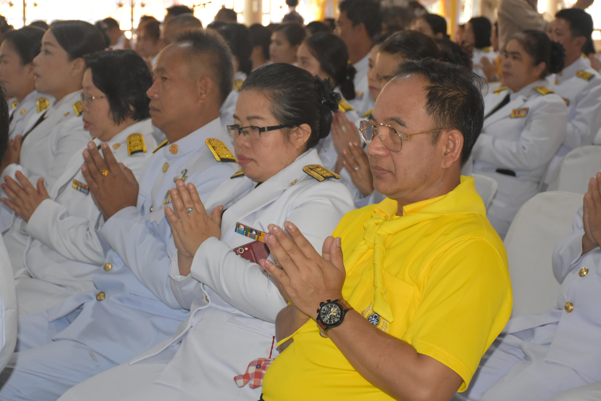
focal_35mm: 84
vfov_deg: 16.3
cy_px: 200
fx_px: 1402
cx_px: 300
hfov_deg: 24.2
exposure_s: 1/60
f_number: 4.8
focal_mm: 56
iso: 1800
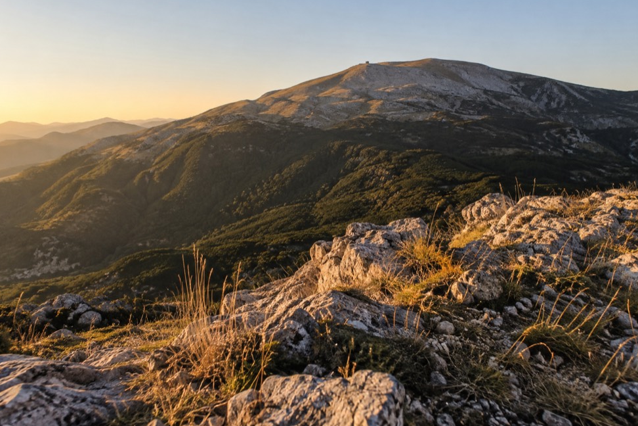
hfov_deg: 53.1
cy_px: 210
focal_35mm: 36
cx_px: 318
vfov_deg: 36.9
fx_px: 638
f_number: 9
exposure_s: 1/400
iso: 500
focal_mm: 35
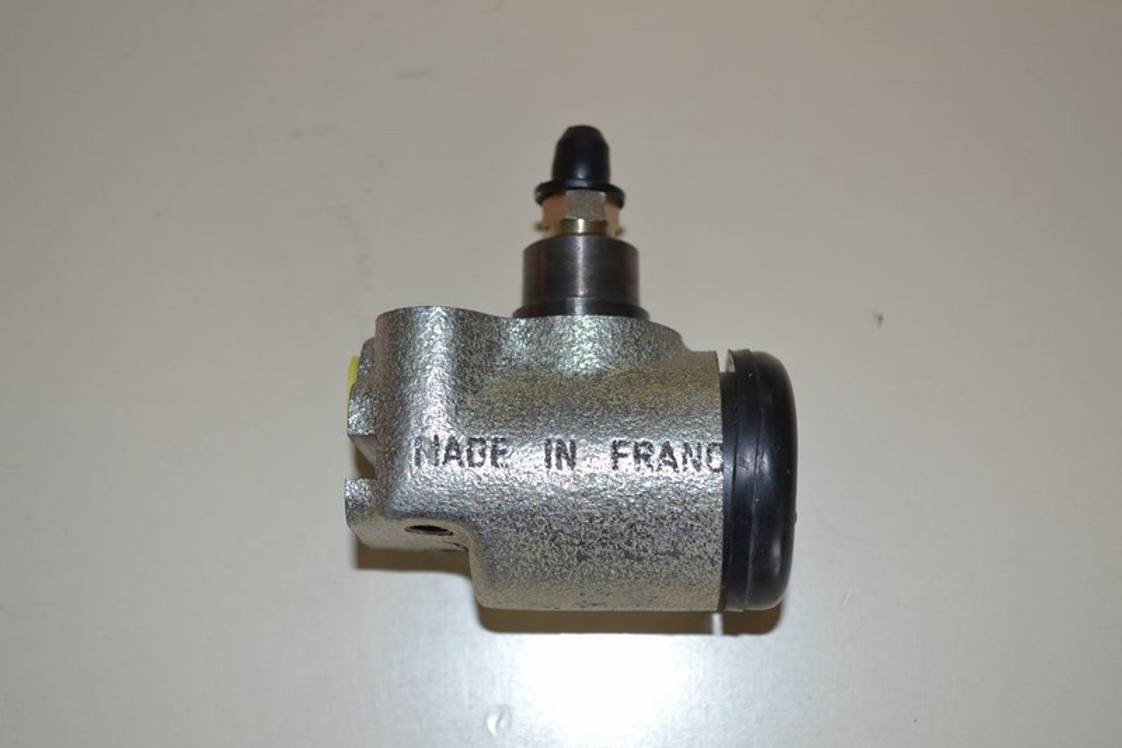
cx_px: 561
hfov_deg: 38.9
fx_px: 1589
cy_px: 374
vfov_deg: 26.5
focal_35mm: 51
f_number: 5
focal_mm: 34
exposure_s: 1/30
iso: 200
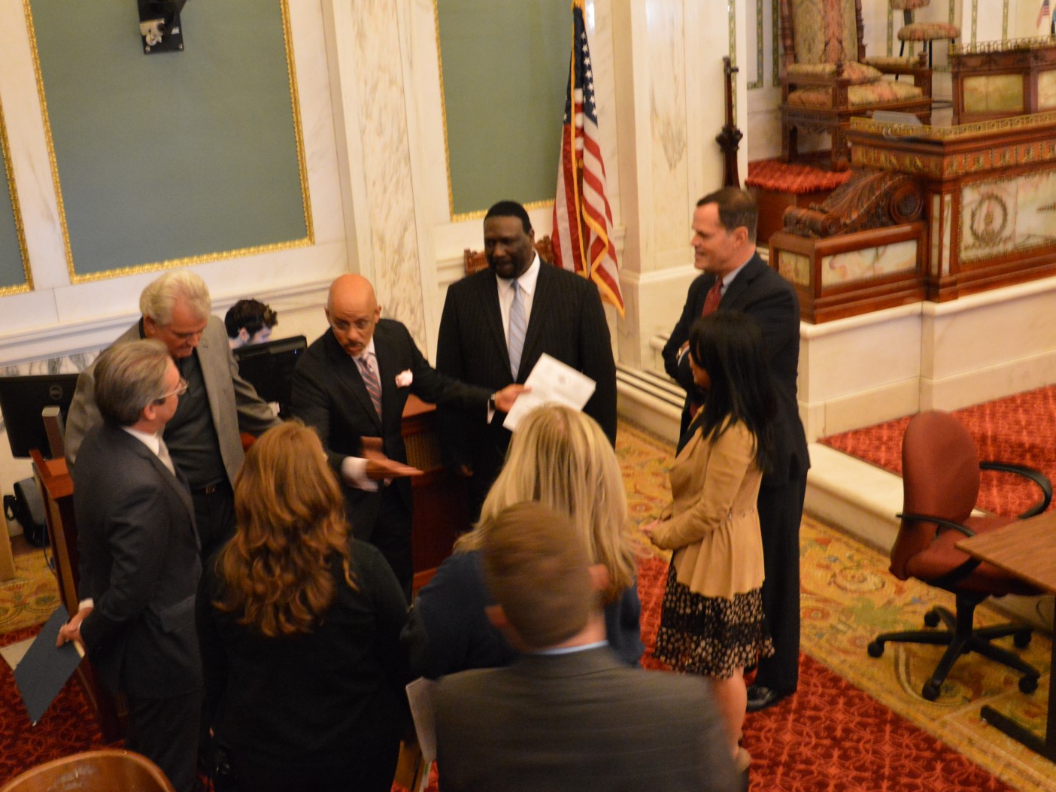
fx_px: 1220
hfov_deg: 46.7
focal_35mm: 40
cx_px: 472
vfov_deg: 36.0
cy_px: 399
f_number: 4
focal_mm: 24
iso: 3200
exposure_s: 1/15
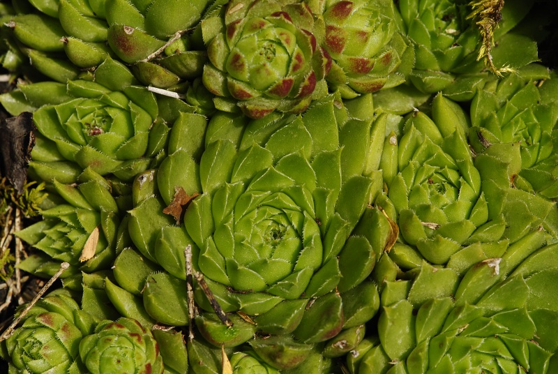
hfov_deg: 16.0
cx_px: 279
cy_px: 187
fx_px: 1979
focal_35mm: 128
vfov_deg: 10.8
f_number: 13
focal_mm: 85
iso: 100
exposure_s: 1/125
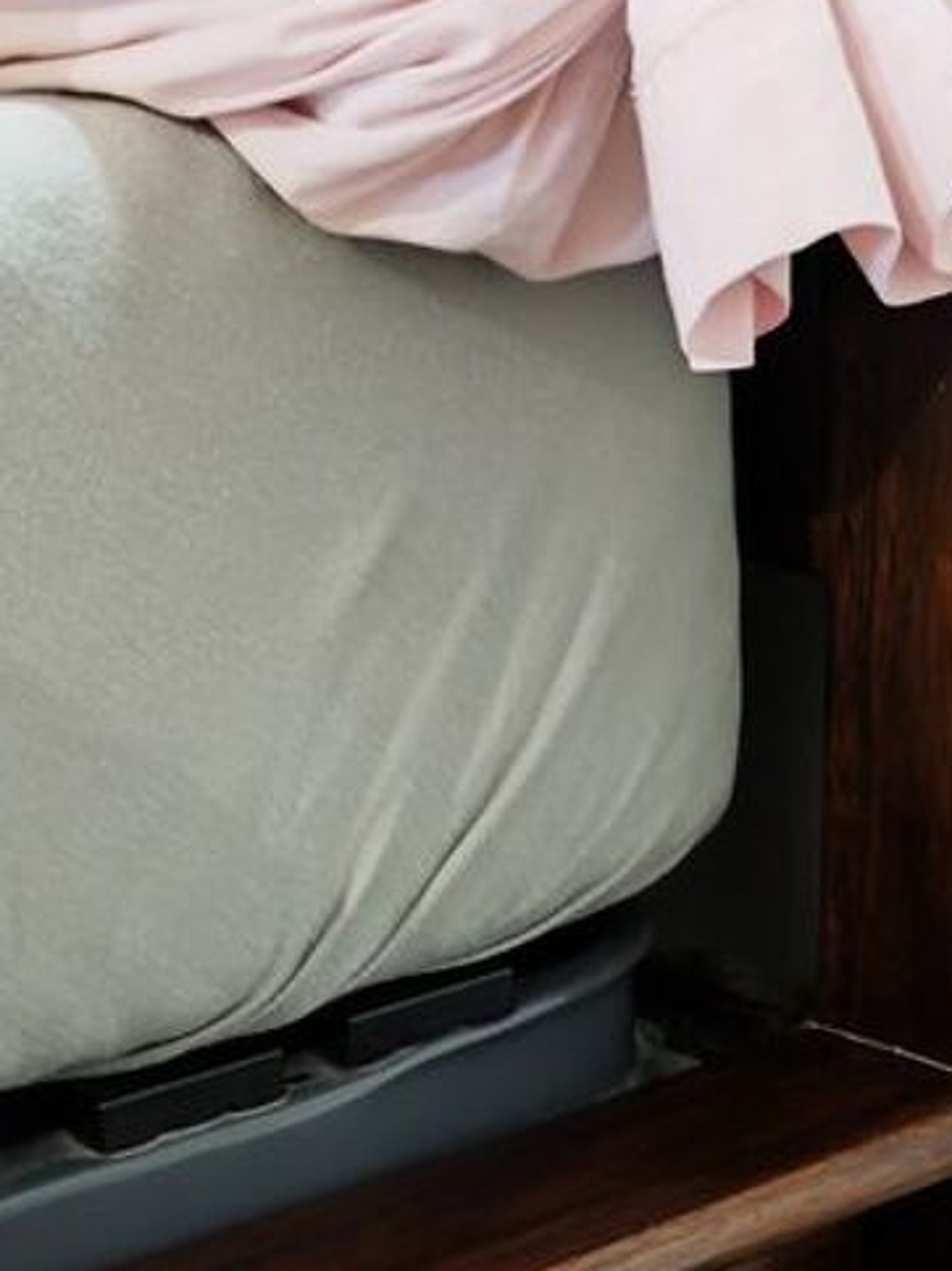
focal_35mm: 69
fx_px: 2531
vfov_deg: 25.9
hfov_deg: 21.3
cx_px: 494
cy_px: 1425
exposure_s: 1/12.5
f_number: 1.89
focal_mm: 5.95
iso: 3000
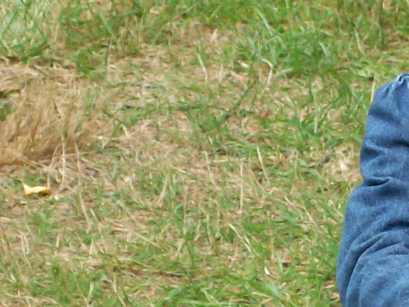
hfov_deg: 4.7
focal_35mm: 424
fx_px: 5011
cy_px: 274
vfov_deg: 3.5
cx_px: 404
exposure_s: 1/146
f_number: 4.8
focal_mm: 18
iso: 80
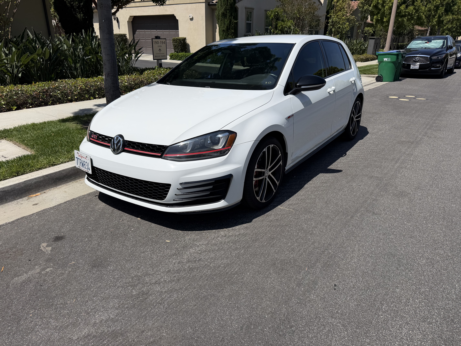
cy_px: 173
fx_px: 320
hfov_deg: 71.6
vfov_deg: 56.8
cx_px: 230
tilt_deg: -22.1
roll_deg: -0.4
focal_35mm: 24
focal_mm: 6.76
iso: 80
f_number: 1.78
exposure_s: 1/7353
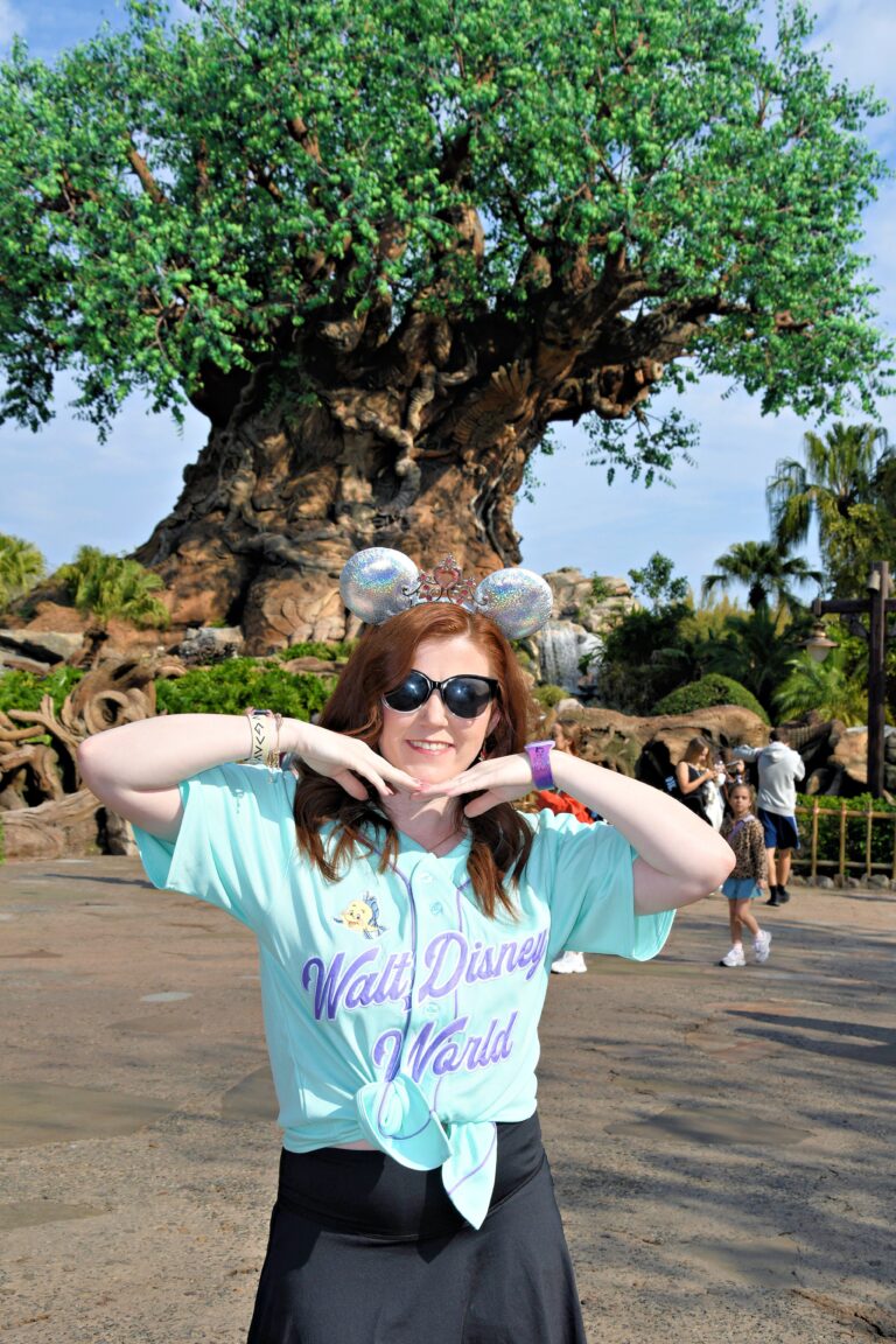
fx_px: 1792
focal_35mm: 48
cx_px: 448
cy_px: 672
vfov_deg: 41.1
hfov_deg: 28.1
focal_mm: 32
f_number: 10
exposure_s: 1/250
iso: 100
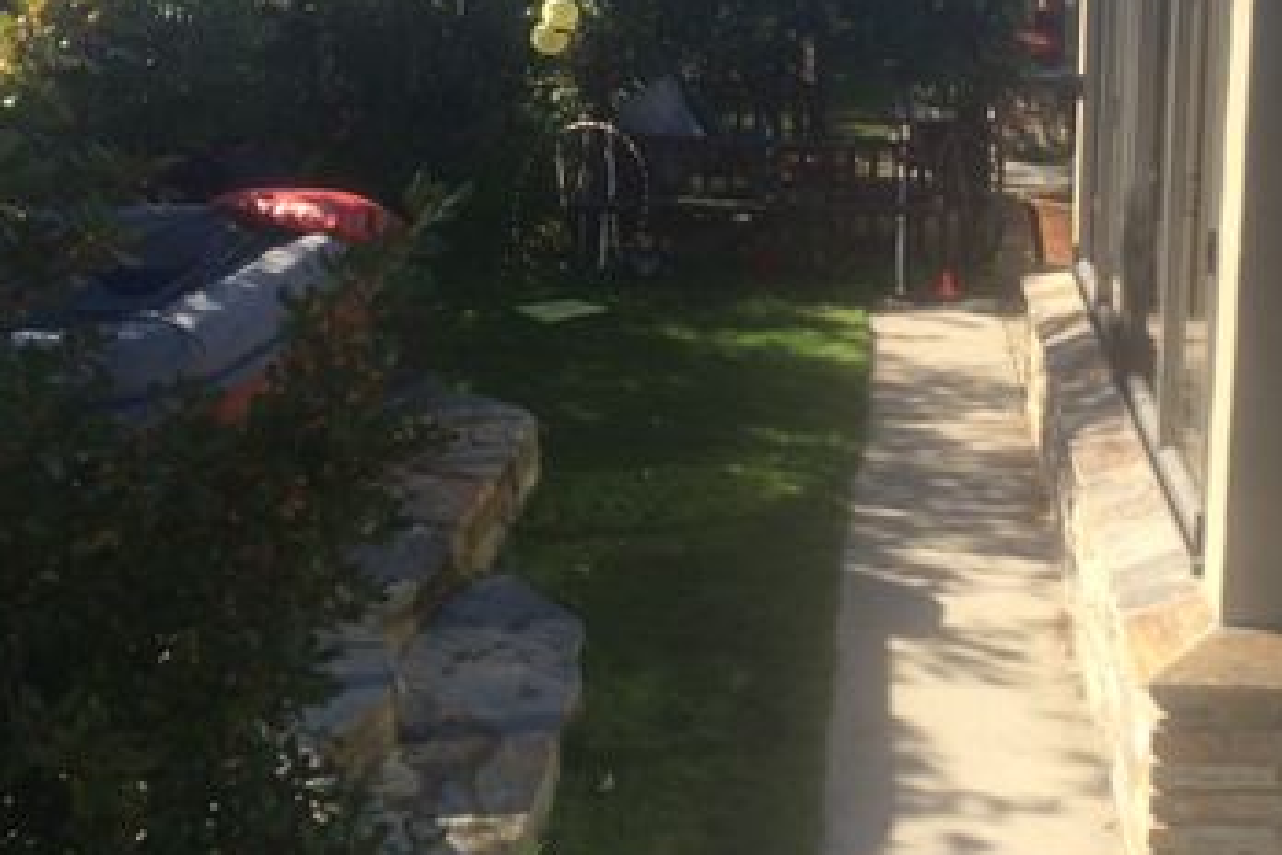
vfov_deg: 25.6
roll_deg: -0.7
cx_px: 958
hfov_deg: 37.3
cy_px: 195
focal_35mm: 52
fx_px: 1852
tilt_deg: -10.6
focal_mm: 4.15
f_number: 2.2
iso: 32
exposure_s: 1/760
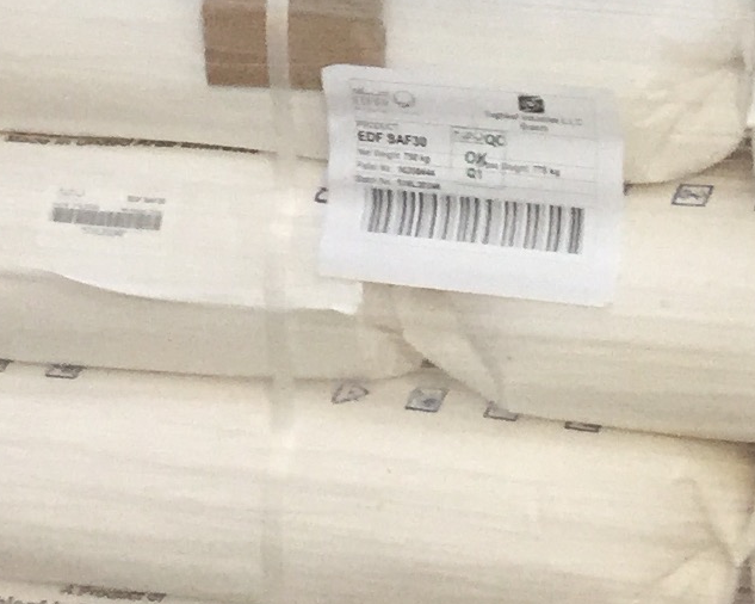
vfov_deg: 10.0
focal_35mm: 146
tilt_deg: -4.1
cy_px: -461
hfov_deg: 13.2
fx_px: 3261
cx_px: 556
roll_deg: +2.6
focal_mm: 4.15
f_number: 2.2
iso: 250
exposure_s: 1/33
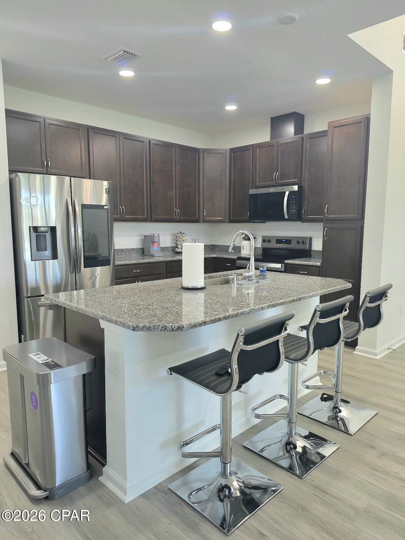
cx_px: 202
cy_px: 270
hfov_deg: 58.9
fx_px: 359
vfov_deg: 73.9
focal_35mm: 23
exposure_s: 1/120
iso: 125
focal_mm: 6.5
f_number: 1.4
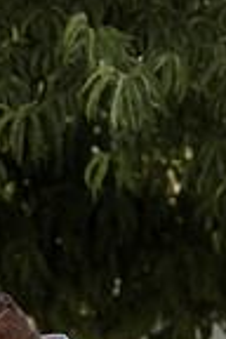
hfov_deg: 5.2
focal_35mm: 265
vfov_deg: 7.6
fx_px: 2495
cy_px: 520
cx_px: -33
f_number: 2.5
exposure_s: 1/320
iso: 80
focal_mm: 85
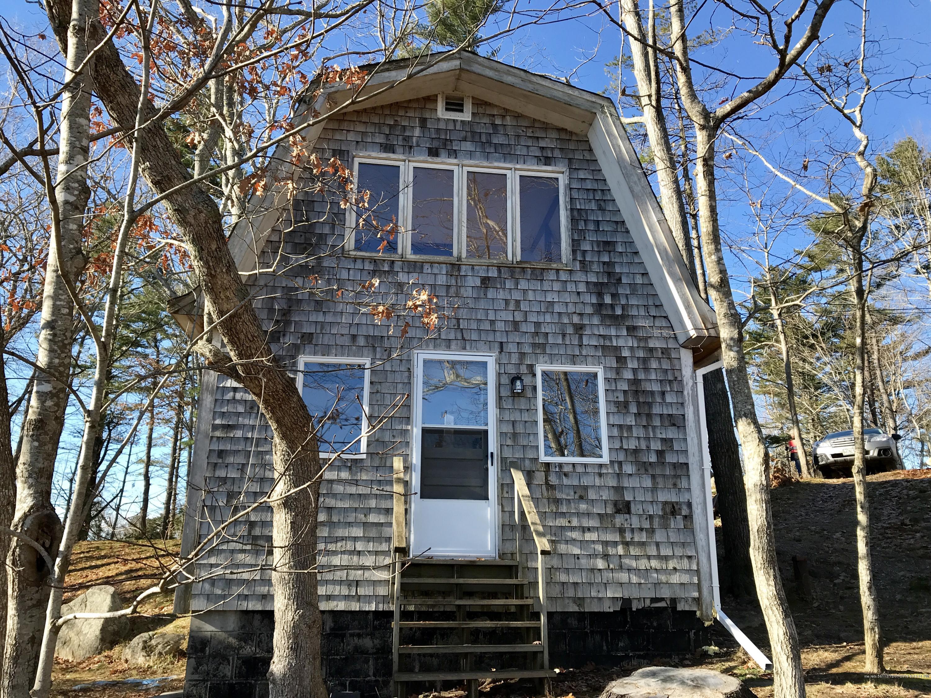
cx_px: 466
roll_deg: -0.7
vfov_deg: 49.7
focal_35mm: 28
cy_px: 349
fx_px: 753
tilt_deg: +17.1
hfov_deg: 63.4
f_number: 1.8
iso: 20
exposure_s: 1/684
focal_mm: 3.99
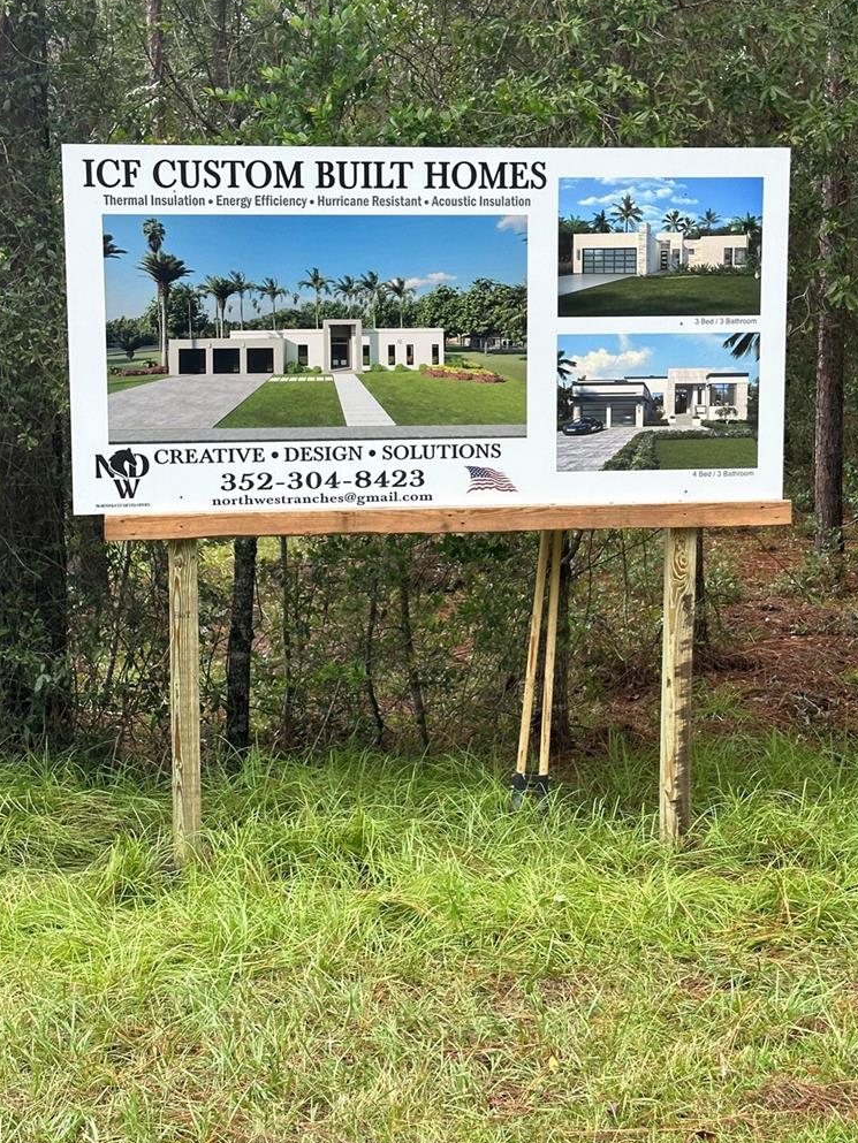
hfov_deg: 25.2
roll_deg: +0.3
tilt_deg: -6.4
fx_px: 1916
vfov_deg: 33.1
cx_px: 478
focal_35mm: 58
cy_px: 457
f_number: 1.78
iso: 64
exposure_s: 1/704
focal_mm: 6.86
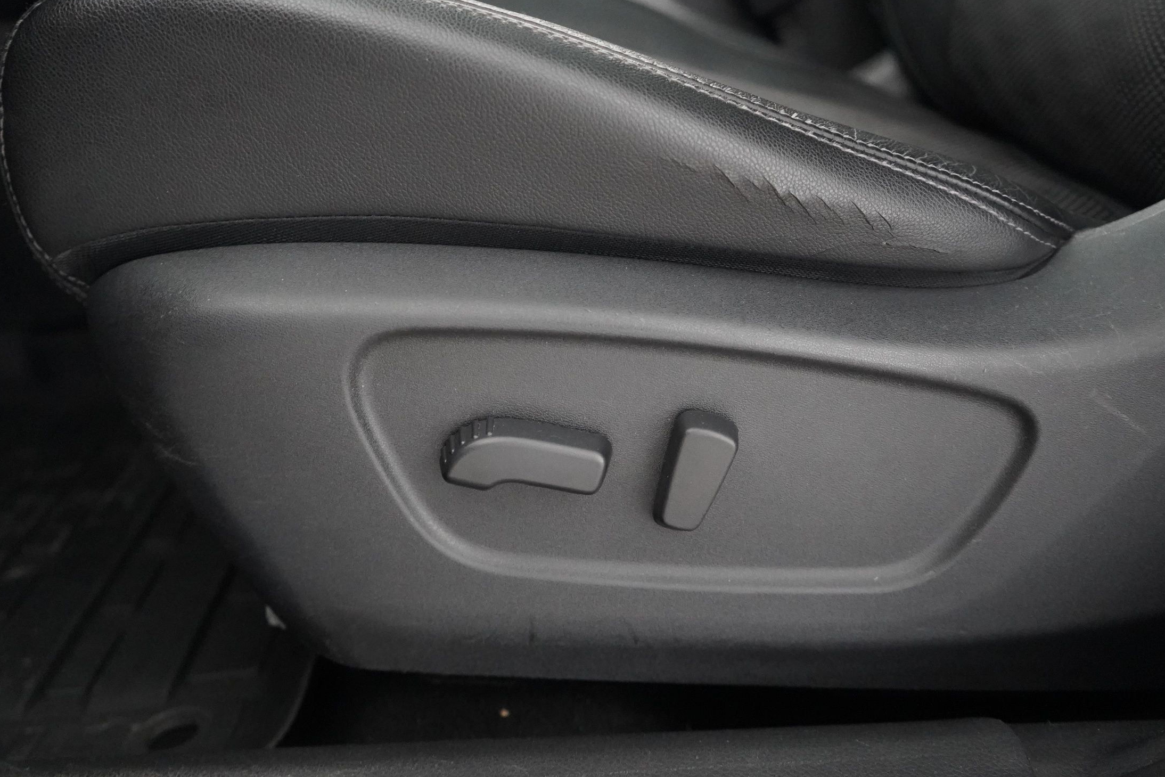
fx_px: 1036
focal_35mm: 32
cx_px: 620
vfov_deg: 41.1
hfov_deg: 58.7
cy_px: 387
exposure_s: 1/50
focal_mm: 28
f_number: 3.5
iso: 12800
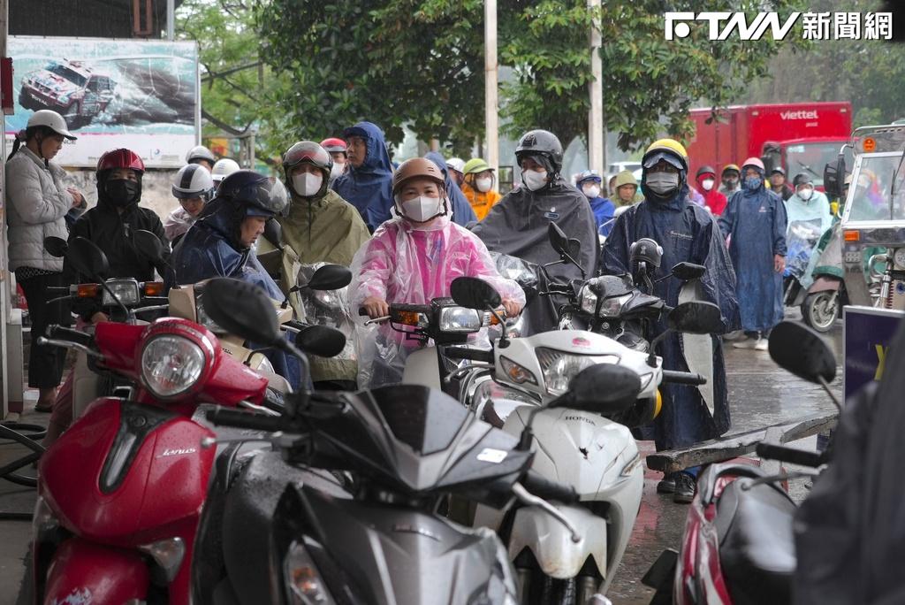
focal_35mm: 65
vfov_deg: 20.9
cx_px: 452
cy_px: 302
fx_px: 1635
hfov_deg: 30.9
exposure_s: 1/250
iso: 1600
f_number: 5
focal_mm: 65
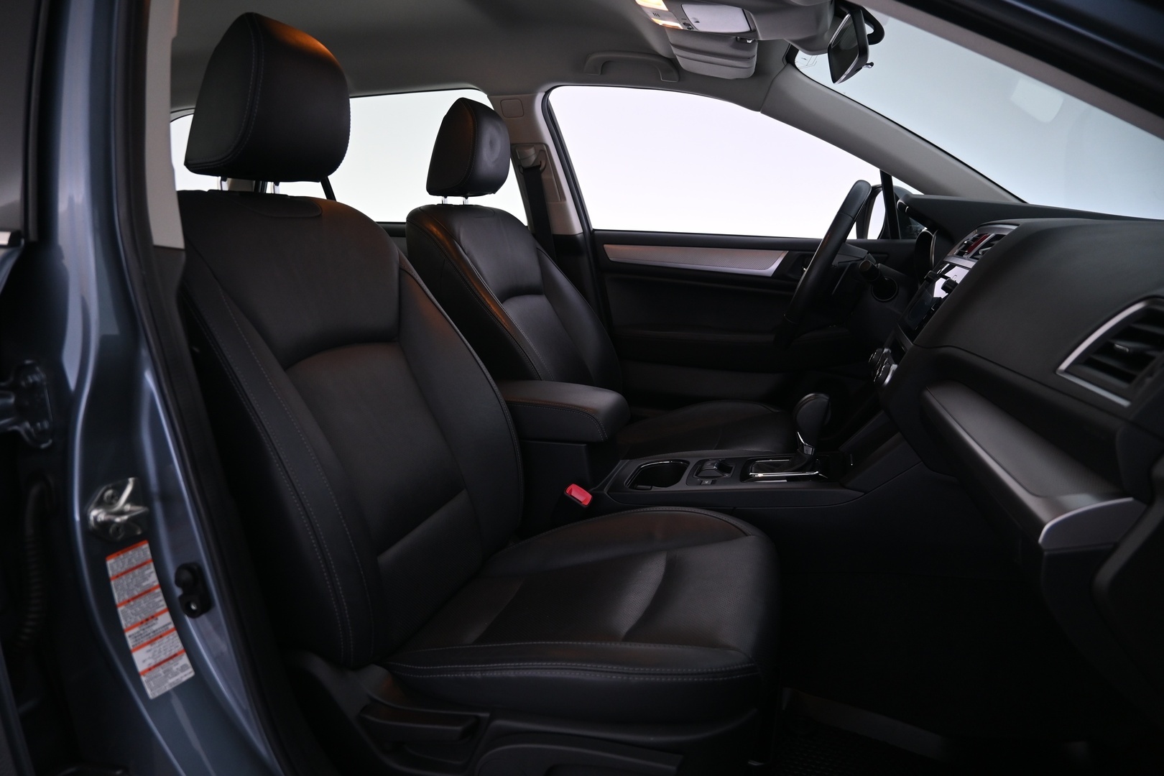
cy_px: 388
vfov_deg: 53.1
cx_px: 582
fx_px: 776
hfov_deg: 73.7
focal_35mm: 24
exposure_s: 1/25
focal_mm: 16
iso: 640
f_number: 3.5
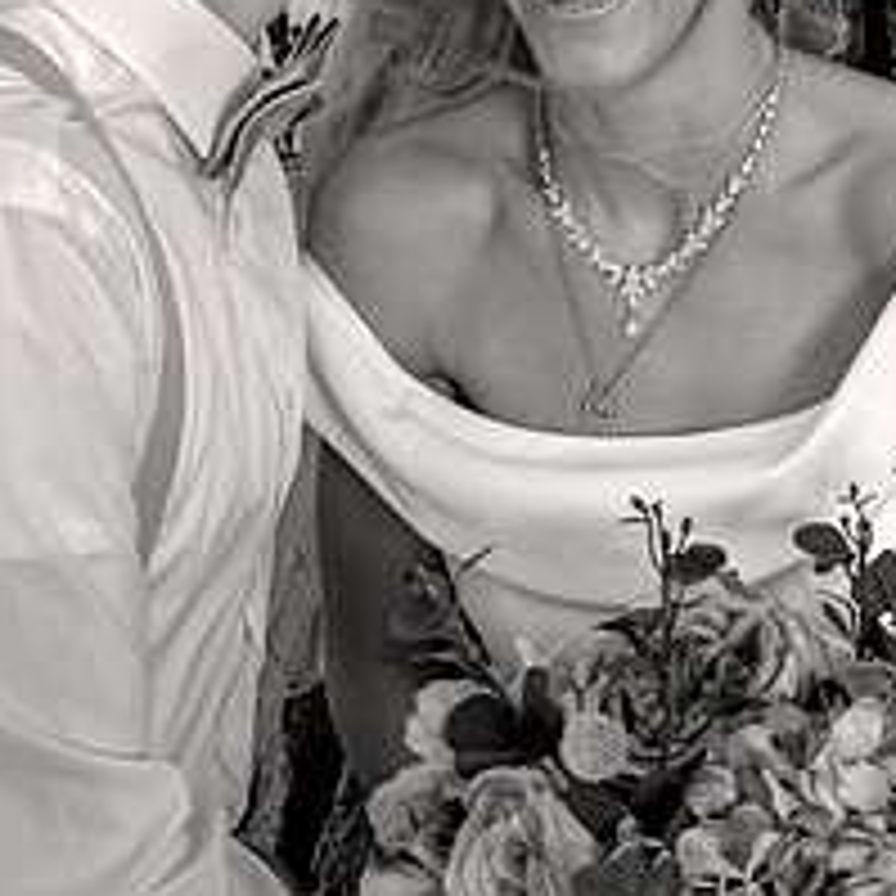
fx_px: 2811
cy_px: 162
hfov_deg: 18.1
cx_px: 482
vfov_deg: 17.9
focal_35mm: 96
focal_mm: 50
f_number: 8
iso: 100
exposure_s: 1/200
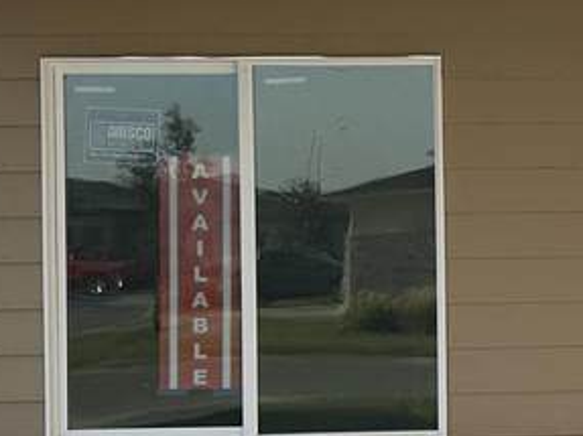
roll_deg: +0.0
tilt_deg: -0.6
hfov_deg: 16.8
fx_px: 1801
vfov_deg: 13.8
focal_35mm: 107
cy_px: 243
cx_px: 847
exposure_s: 1/3717
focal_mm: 6.86
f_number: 1.78
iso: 80
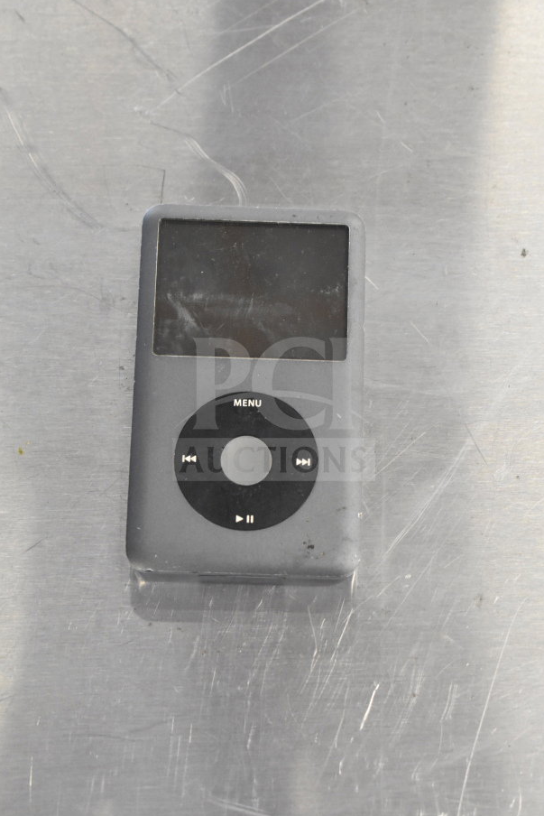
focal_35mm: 84
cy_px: 409
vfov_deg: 24.3
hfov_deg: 16.4
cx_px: 273
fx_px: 1892
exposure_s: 1/100
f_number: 5.6
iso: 4000
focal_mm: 55
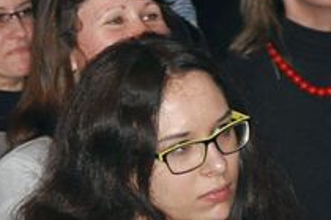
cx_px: -282
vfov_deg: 3.7
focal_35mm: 376
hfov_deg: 5.4
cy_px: 18
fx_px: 3457
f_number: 5.3
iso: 1000
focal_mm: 62
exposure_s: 1/60
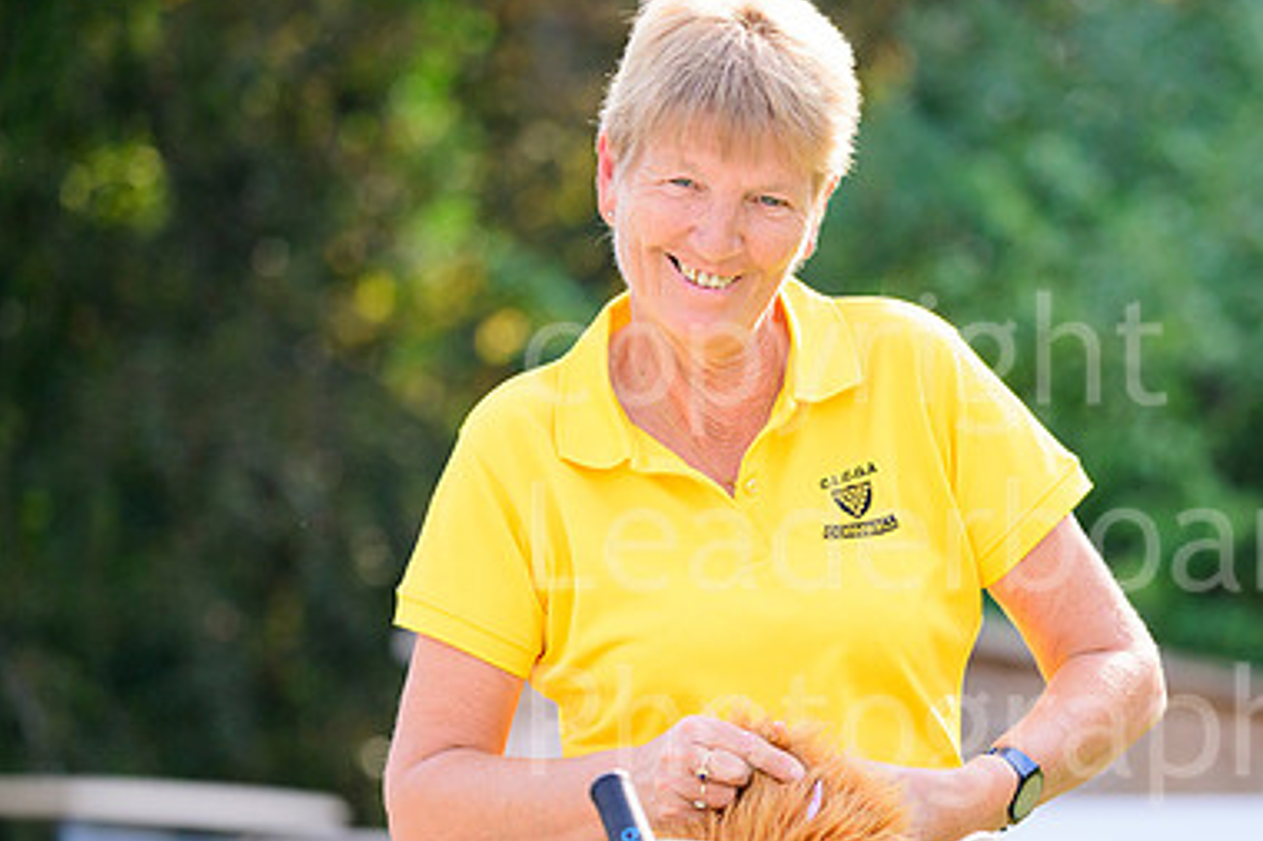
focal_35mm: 275
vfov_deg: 5.0
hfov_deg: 7.5
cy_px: 567
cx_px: 961
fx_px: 9643
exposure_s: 1/1600
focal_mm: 180
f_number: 4.8
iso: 1000
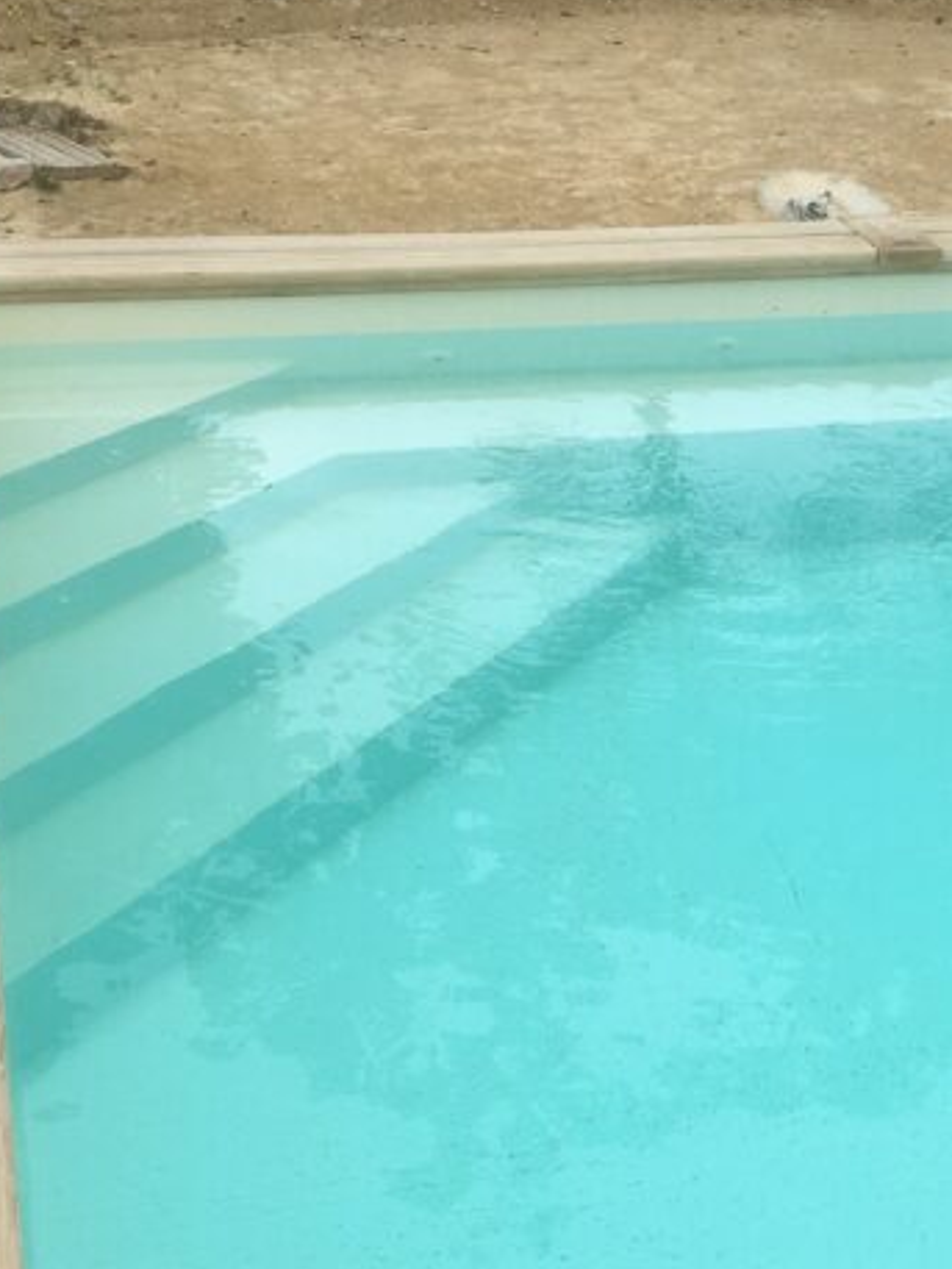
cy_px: 891
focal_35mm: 65
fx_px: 2382
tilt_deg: -28.9
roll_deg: -3.4
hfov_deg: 22.1
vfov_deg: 29.5
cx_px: 849
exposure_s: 1/620
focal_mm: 4.15
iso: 25
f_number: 2.2
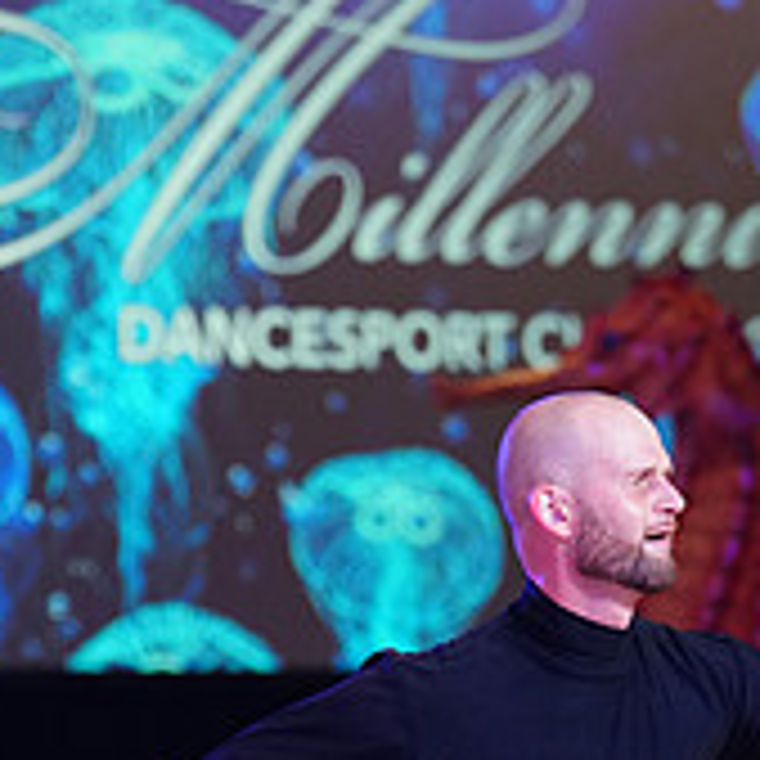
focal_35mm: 297
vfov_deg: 5.9
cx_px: 299
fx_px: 7377
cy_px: 1043
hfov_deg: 5.9
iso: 2000
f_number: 2.8
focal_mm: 102
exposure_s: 1/320
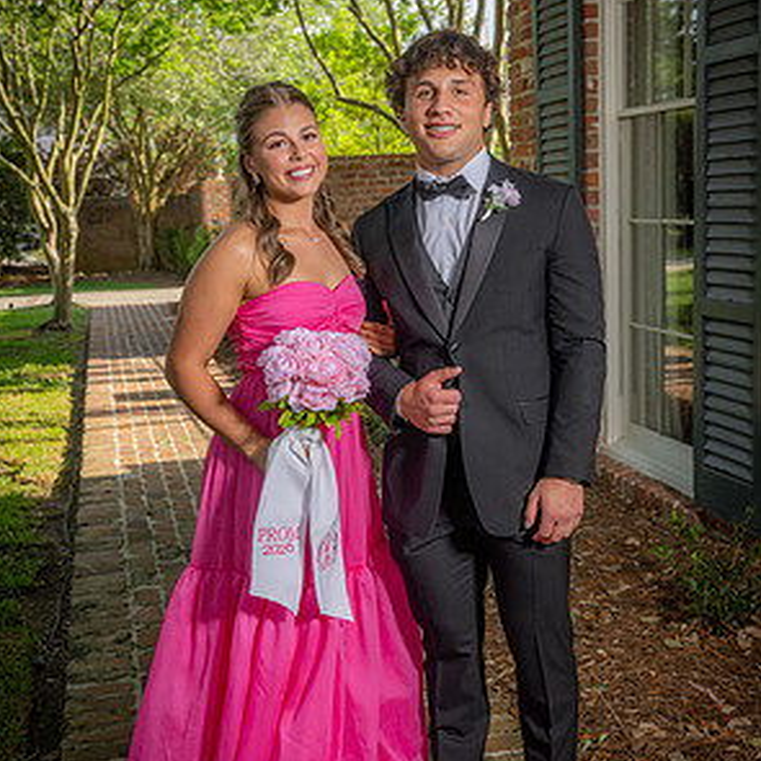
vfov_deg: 35.3
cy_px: 397
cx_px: 377
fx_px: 1194
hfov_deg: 35.4
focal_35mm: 48
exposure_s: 1/160
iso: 100
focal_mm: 37
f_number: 5.6
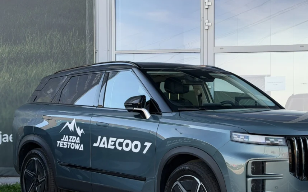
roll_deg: -0.8
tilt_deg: -0.7
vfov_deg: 17.1
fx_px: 638
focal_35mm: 76
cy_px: 136
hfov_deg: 27.0
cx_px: 201
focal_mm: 6.76
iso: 64
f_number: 1.78
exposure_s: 1/418
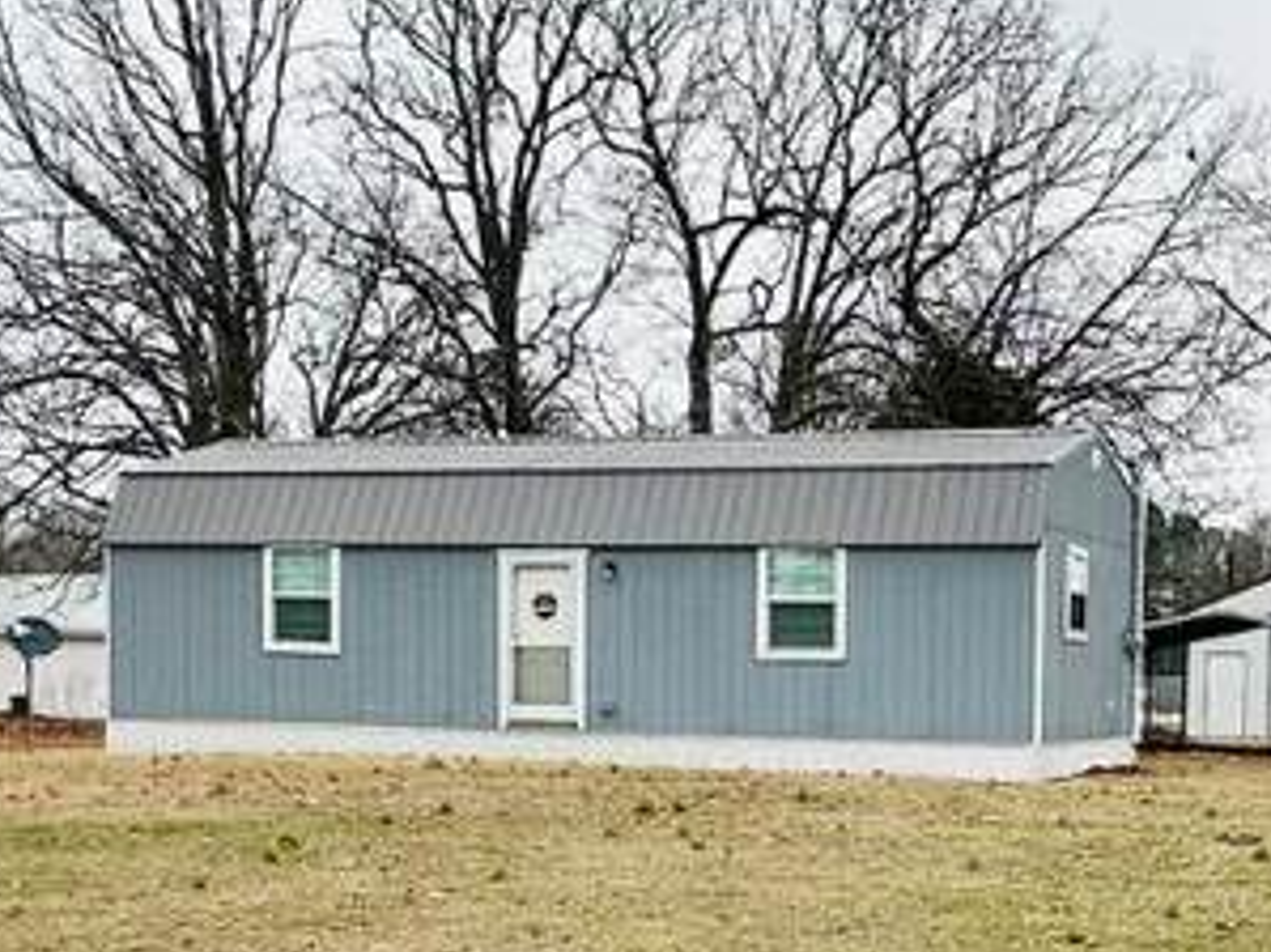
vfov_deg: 23.8
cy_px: 837
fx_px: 2202
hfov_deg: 31.4
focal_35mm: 60
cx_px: 1020
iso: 40
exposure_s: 1/433
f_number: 2.2
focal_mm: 2.22
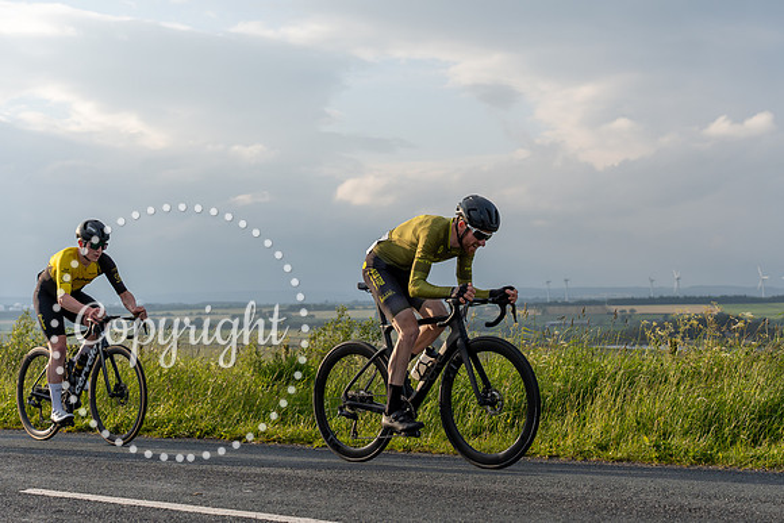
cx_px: 411
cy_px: 193
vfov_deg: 22.2
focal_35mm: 61
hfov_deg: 32.8
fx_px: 1330
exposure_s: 1/2000
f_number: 4
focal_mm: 48
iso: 200
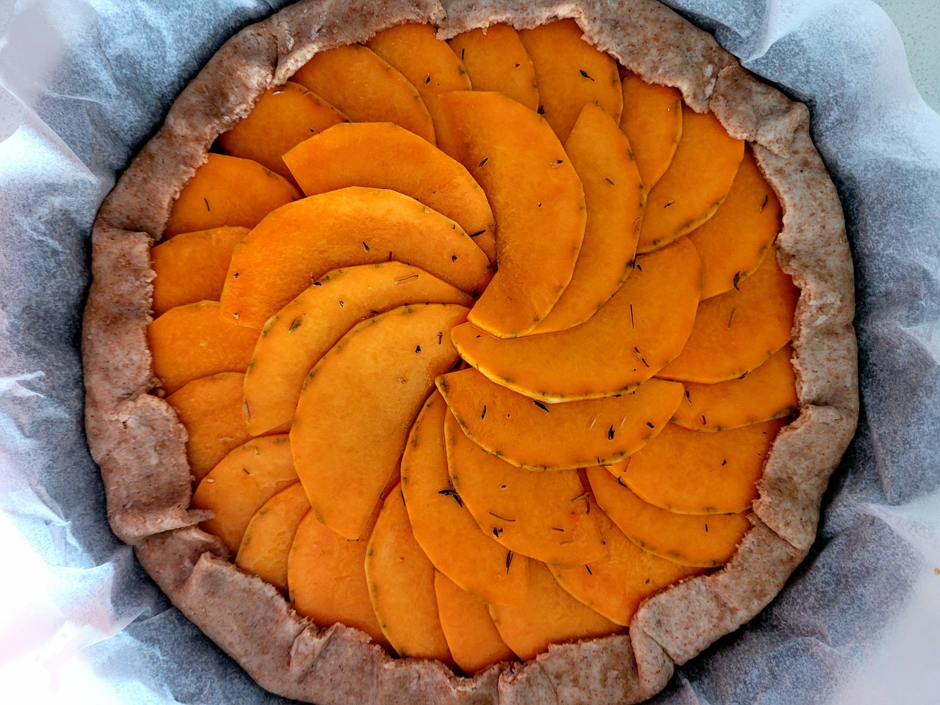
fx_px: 706
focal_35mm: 26
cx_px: 470
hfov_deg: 67.3
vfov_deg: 53.1
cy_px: 352
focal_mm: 5.4
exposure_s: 1/50
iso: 250
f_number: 1.8
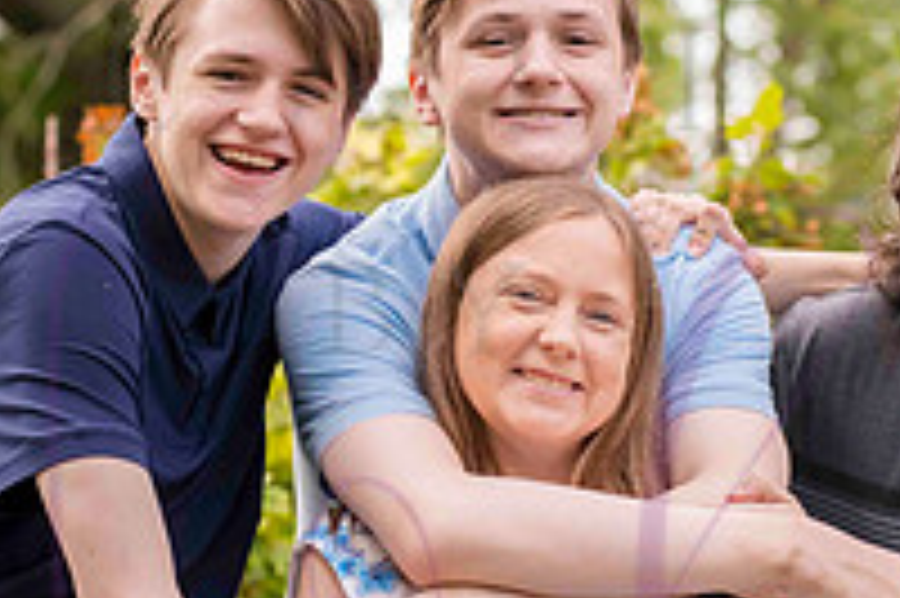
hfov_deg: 8.2
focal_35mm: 250
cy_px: 299
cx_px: 508
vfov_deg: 5.5
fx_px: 6245
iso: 400
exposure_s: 1/320
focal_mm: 86
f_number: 5.6
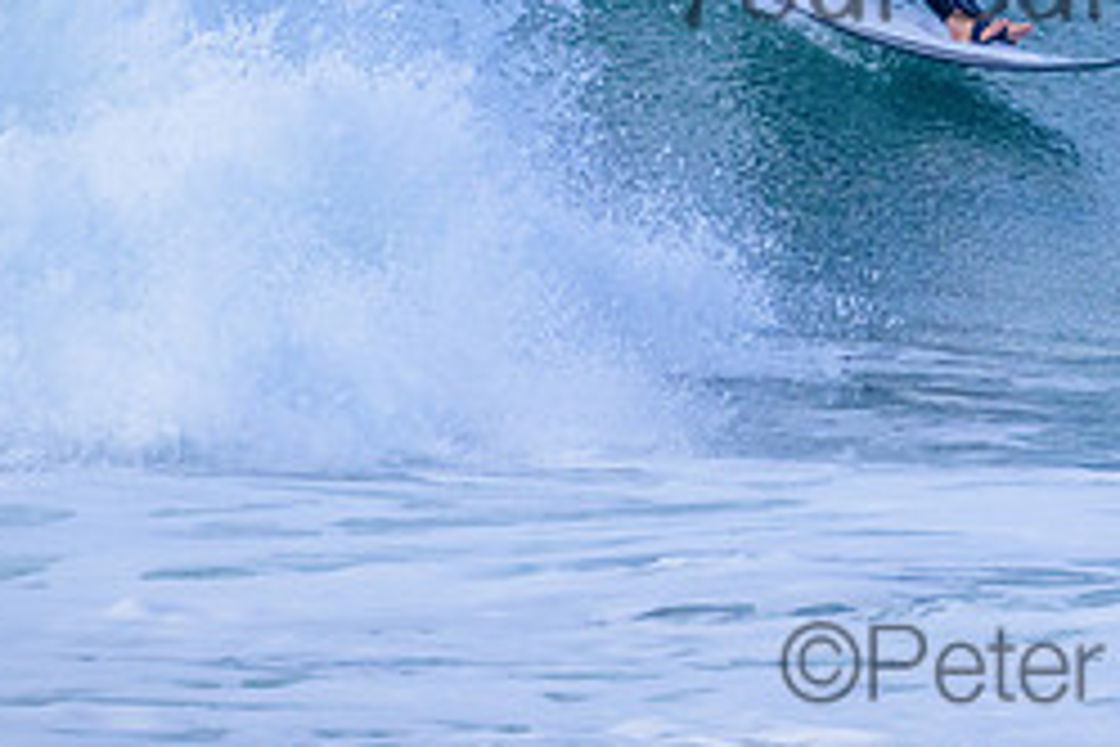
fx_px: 58080
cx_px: 1129
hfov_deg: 1.1
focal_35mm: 1867
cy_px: -83
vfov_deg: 0.7
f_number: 11
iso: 2500
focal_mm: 800
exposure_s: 1/2000
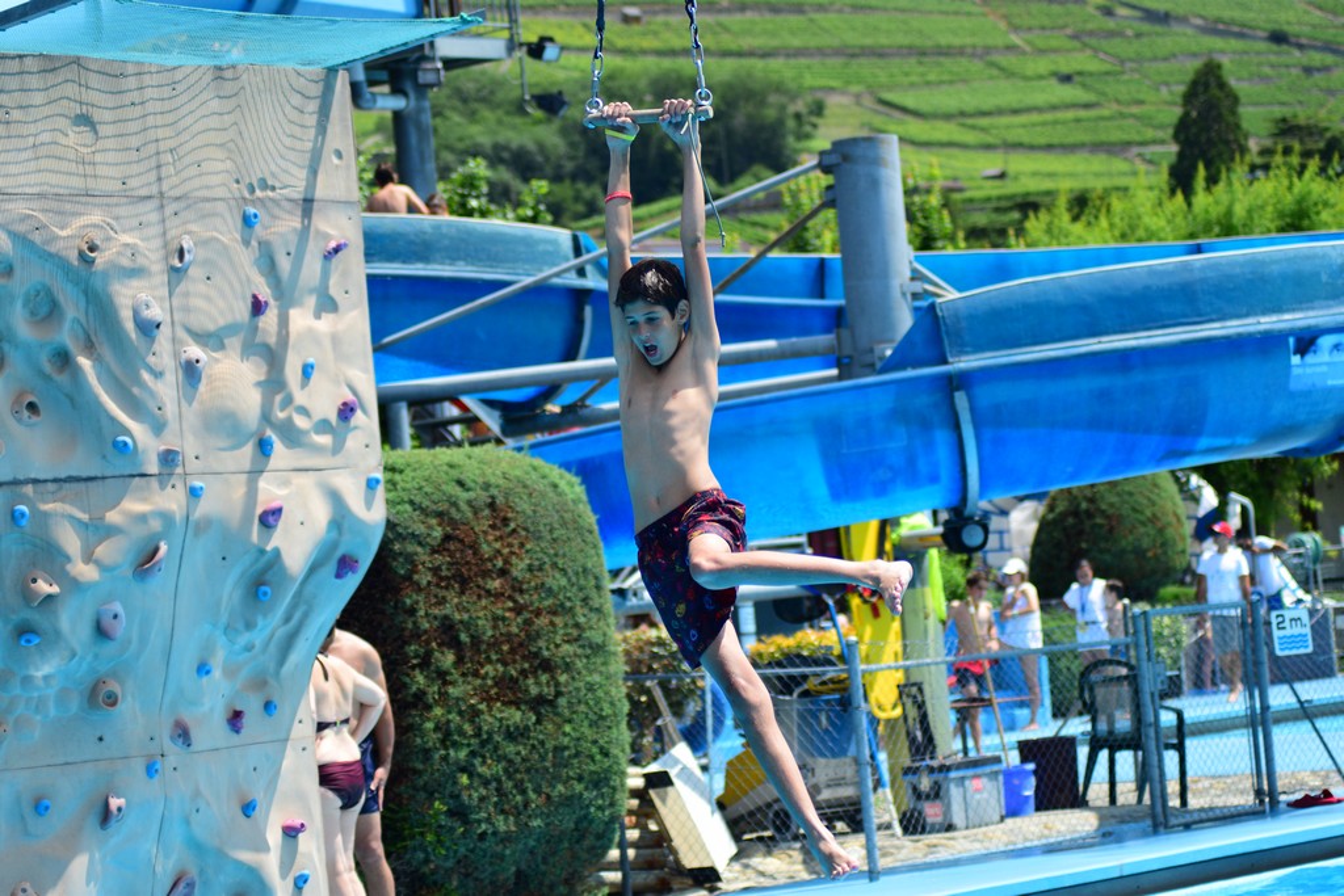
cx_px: 672
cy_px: 448
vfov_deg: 13.0
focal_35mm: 105
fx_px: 3920
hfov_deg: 19.5
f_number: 4
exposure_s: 1/1600
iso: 250
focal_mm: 70
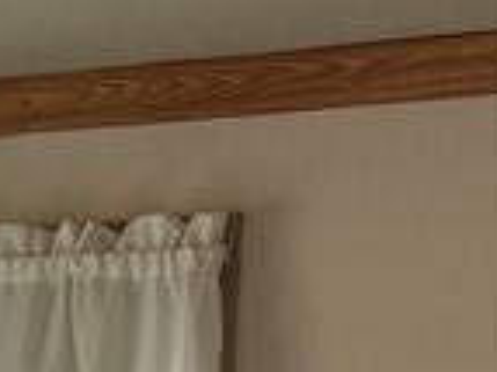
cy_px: 907
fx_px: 2467
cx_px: -817
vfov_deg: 7.9
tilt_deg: -5.2
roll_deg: -1.5
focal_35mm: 172
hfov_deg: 9.7
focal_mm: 6.76
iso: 200
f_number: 1.78
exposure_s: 1/85
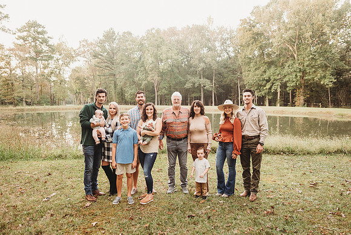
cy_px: 118
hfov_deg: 73.7
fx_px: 234
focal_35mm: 24
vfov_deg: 53.2
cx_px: 176
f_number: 2.5
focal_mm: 24
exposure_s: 1/125
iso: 1000
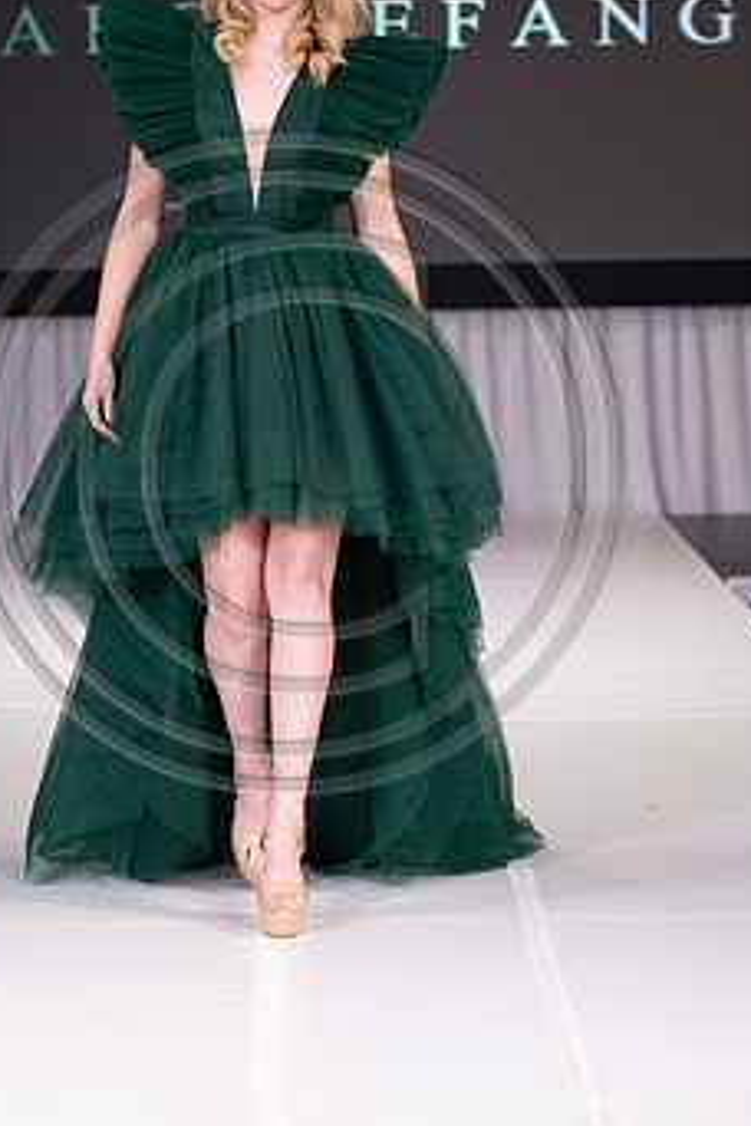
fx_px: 4318
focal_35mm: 138
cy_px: 461
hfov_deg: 9.9
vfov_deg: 14.9
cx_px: 288
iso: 2000
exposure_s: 1/400
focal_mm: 105
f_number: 5.6
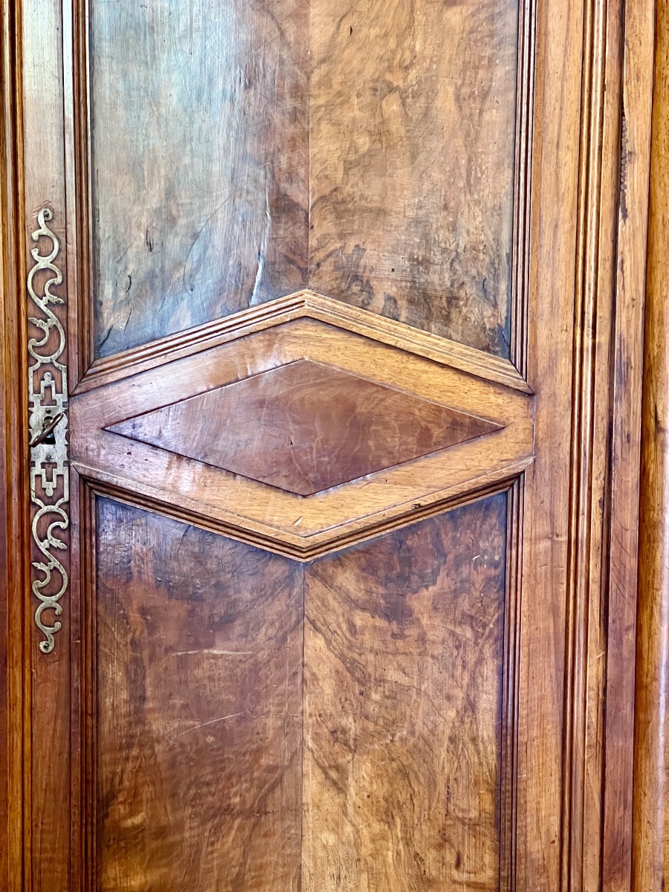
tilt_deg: -7.8
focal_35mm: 77
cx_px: 334
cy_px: 446
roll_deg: -0.9
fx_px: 1984
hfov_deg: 19.1
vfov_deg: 25.3
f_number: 2.8
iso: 640
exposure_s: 1/50
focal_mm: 9
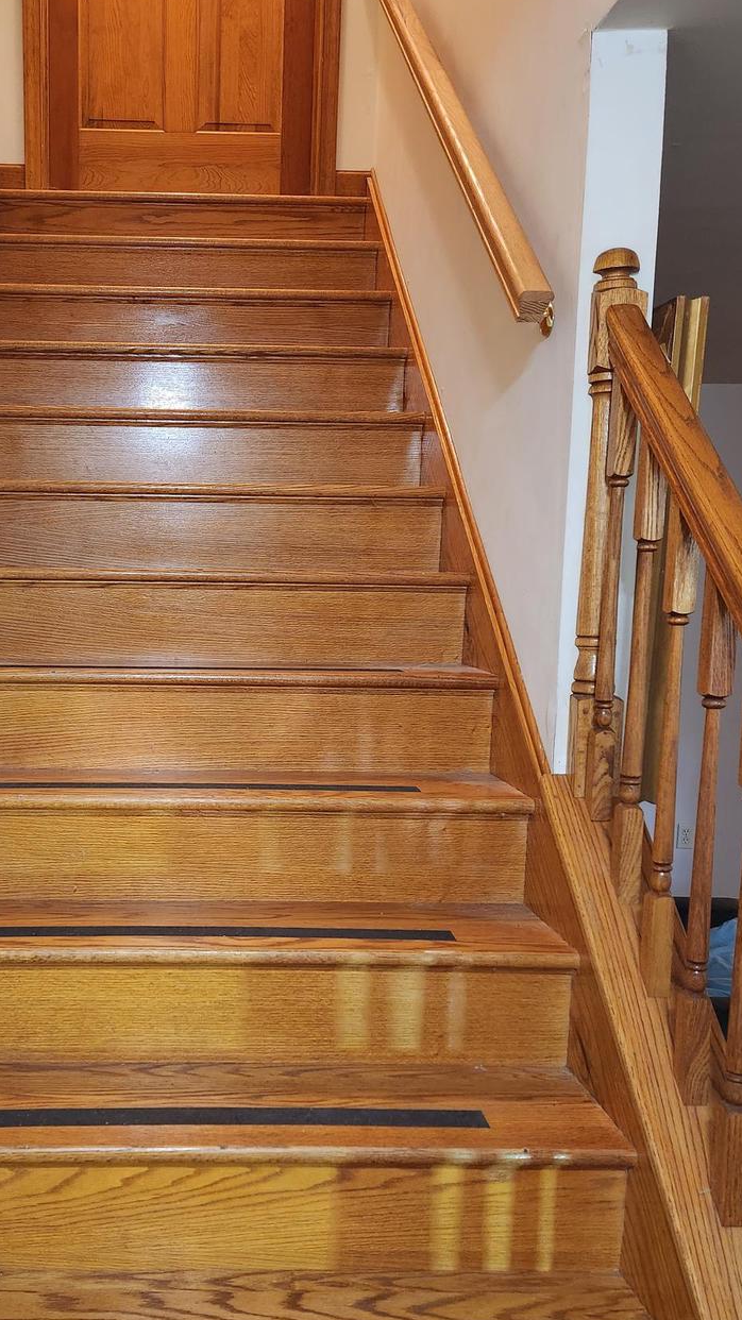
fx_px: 1085
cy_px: 733
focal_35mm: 31
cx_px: 166
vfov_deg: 62.5
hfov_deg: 36.7
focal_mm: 5.4
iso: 640
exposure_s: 1/40
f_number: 1.8
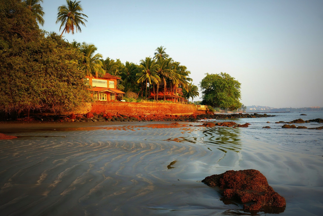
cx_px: 159
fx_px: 332
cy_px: 107
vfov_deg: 36.0
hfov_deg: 51.9
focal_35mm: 37
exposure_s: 1/80
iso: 100
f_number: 8
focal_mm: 24
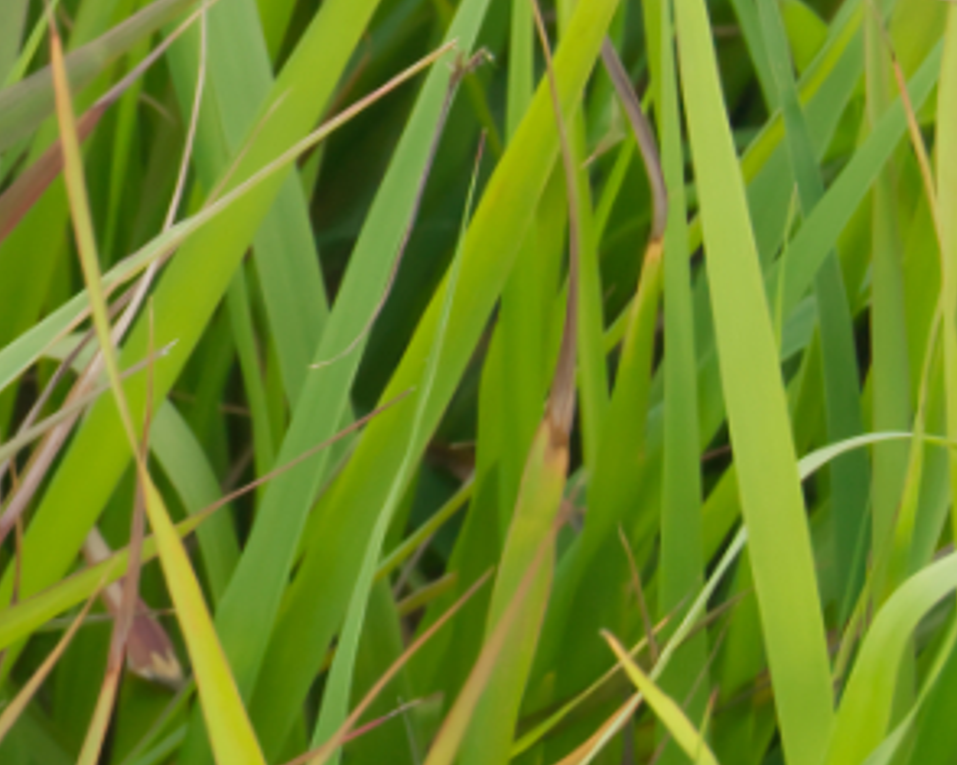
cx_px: -781
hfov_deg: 6.6
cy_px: 133
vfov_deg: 5.4
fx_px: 8126
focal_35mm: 287
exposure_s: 1/80
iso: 1000
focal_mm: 50
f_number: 16
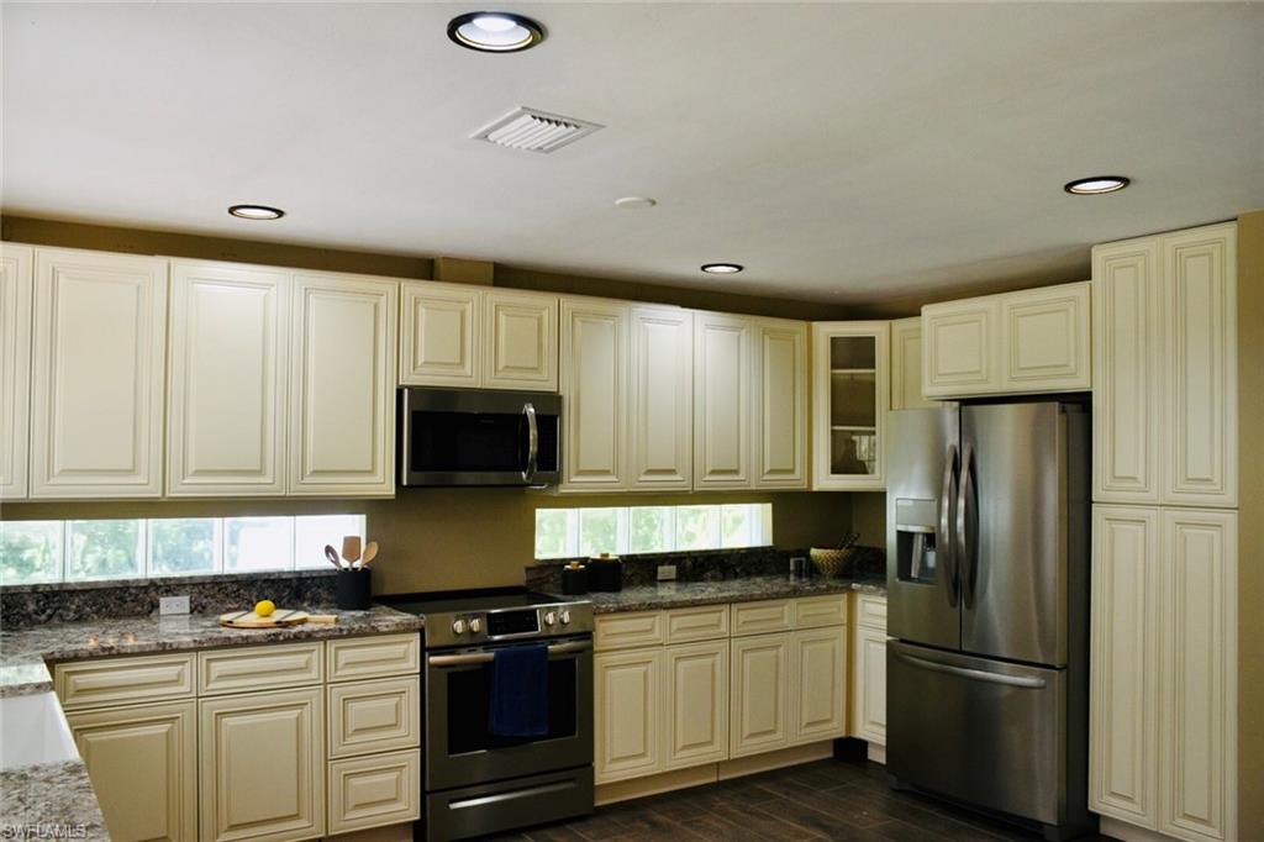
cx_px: 632
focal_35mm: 30
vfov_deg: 43.6
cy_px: 421
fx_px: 1053
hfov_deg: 61.9
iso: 400
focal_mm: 20
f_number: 5
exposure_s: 1/100
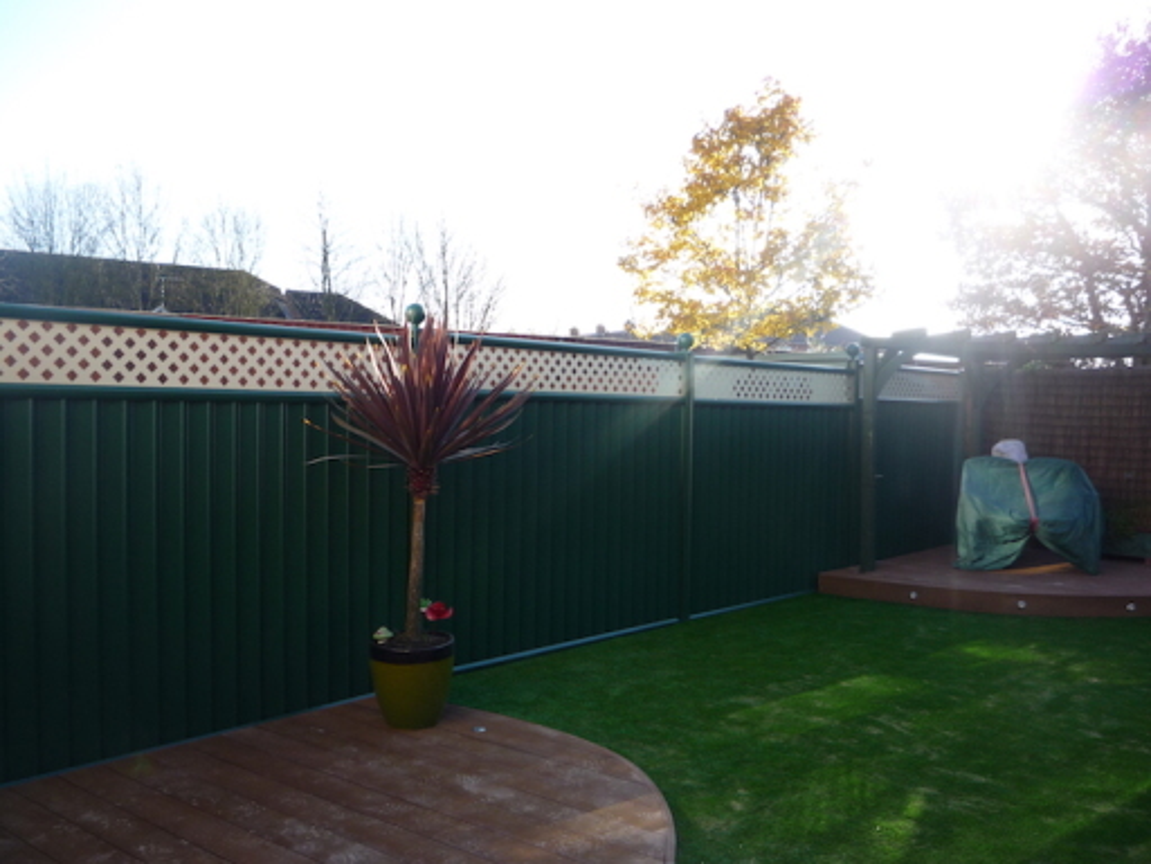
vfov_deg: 46.8
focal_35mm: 30
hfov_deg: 60.0
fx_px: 998
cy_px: 432
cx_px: 576
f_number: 4
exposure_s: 1/160
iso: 100
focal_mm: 5.2
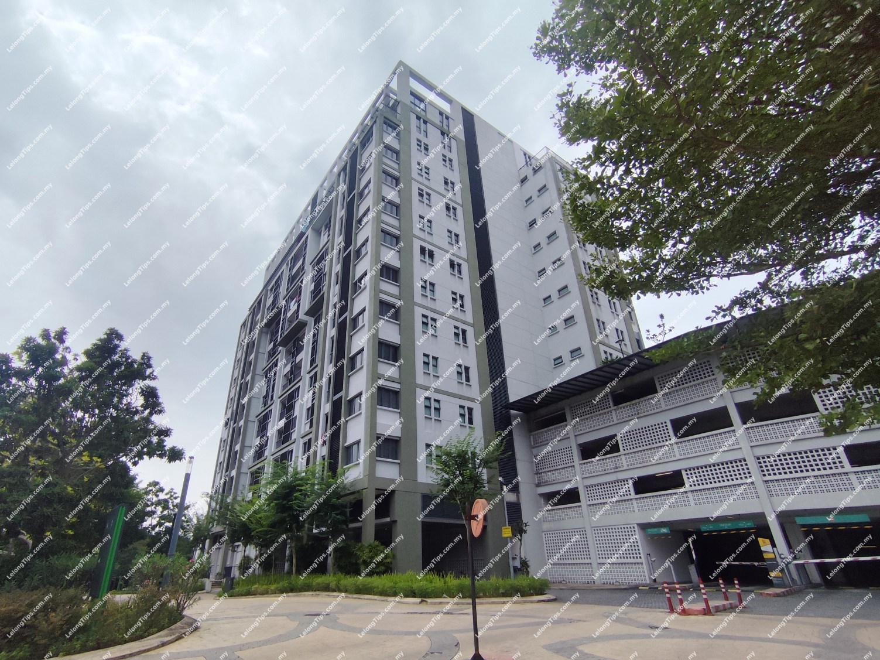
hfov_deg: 94.5
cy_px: 330
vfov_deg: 78.1
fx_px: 407
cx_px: 440
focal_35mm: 16
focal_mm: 1.65
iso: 50
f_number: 2.2
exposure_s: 1/3660
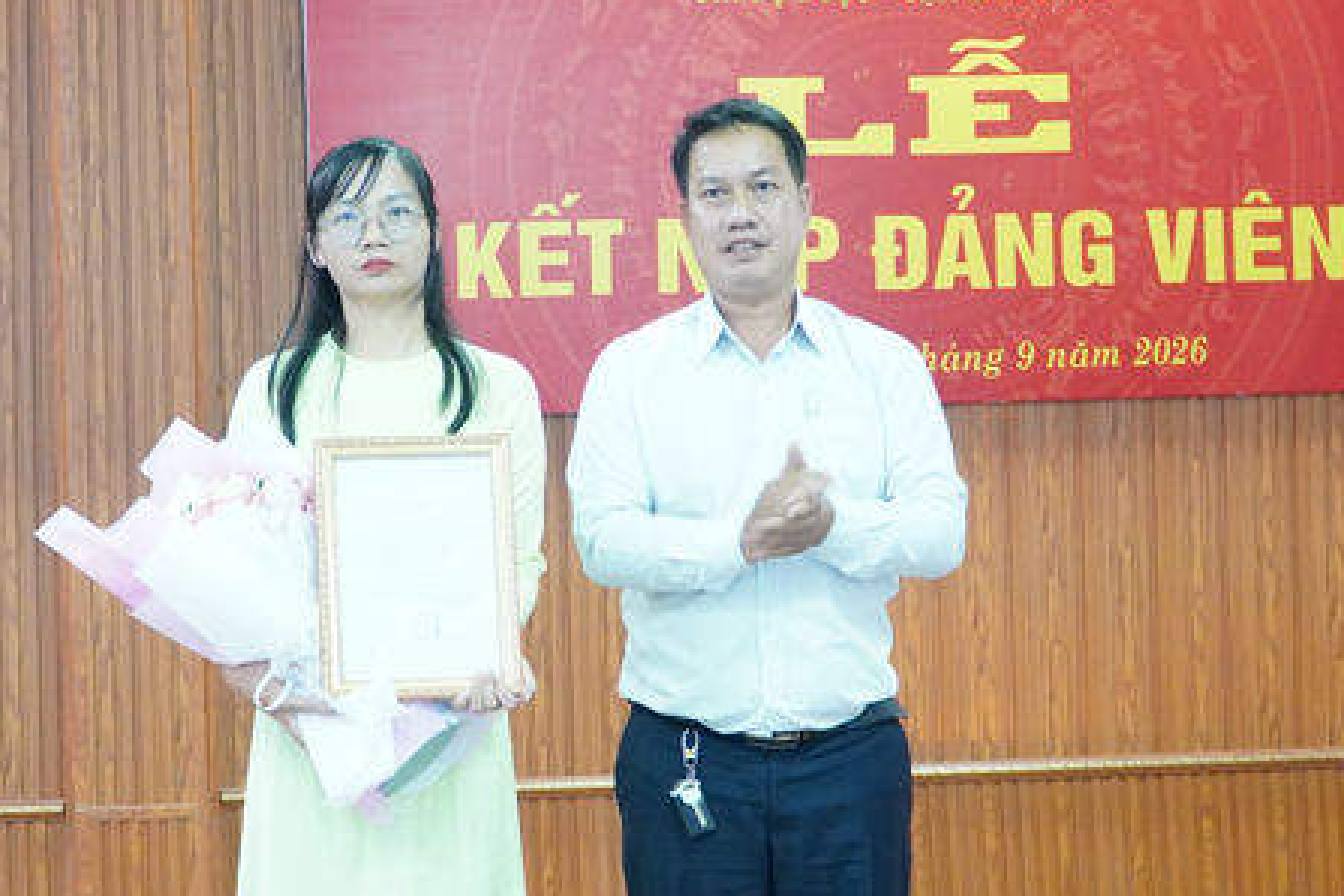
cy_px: 436
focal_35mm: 52
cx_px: 580
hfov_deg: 38.1
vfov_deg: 26.0
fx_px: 1941
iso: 3200
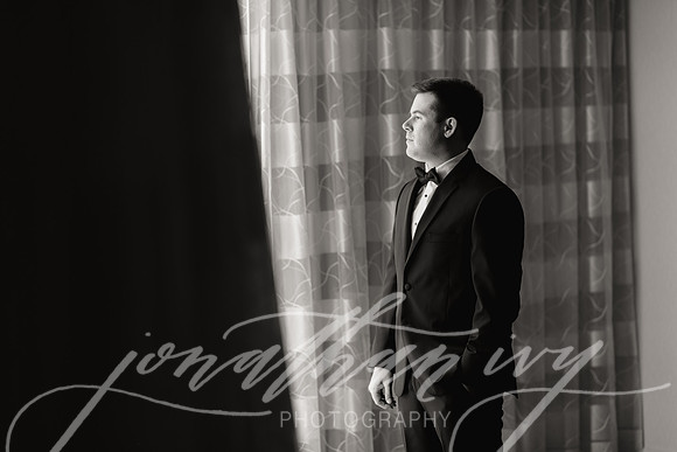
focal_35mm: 85
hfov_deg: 23.9
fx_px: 1599
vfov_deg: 16.1
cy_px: 226
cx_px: 338
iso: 400
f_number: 2.2
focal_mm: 85
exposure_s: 1/320
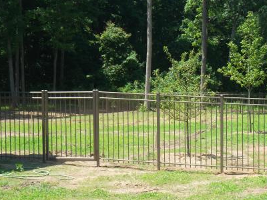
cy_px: 141
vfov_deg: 14.2
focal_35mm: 104
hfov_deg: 18.8
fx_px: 802
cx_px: 190
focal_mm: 9.3
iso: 80
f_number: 5
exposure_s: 1/180
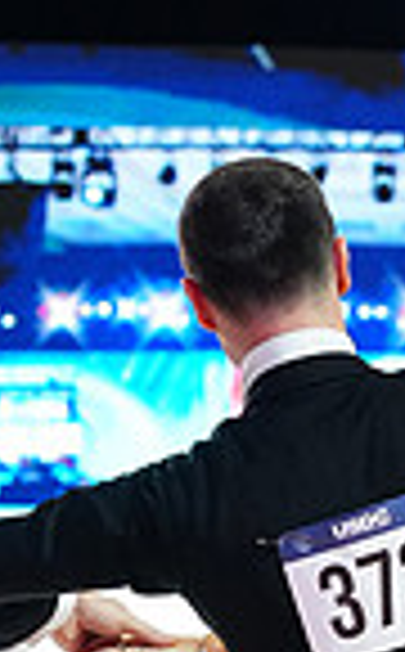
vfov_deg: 6.5
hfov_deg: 4.1
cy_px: 1048
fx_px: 5662
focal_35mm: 319
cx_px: 646
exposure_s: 1/250
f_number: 4
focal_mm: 78
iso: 2500
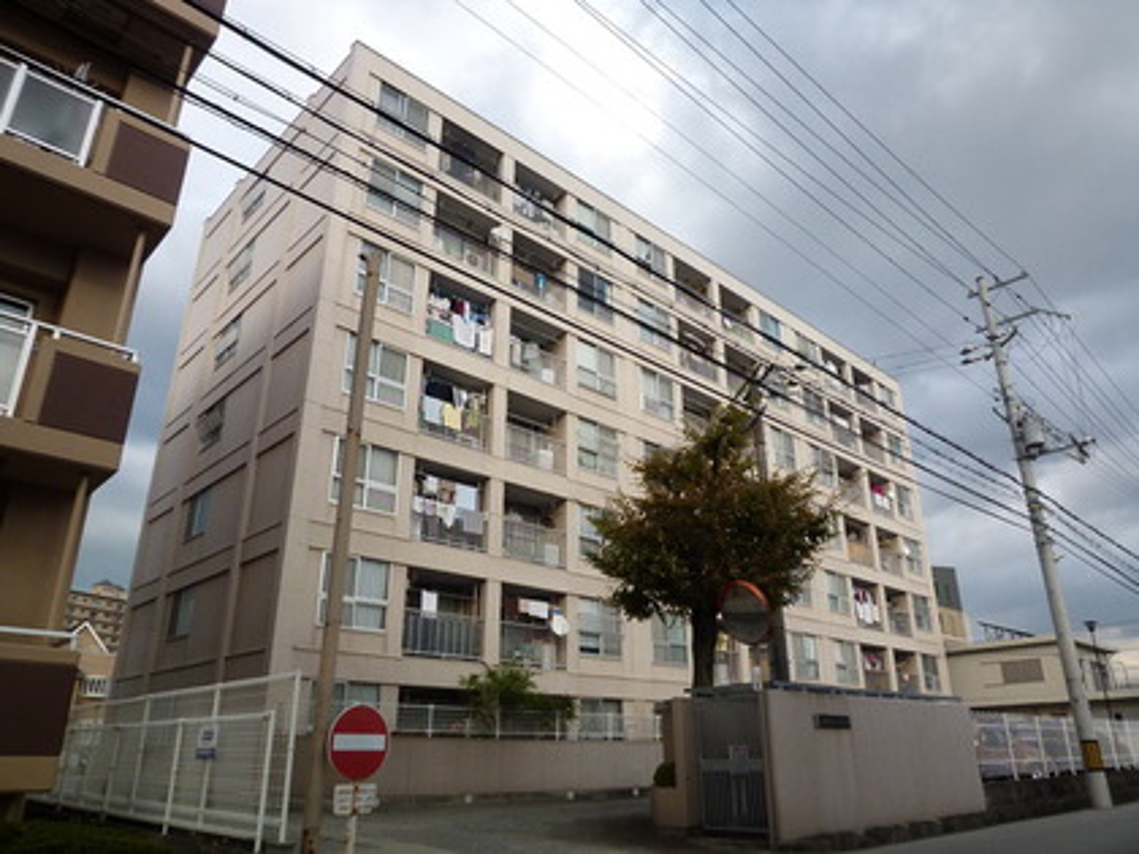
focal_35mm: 24
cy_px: 427
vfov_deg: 56.8
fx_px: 790
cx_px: 570
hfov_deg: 71.6
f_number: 4
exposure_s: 1/200
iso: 100
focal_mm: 4.3
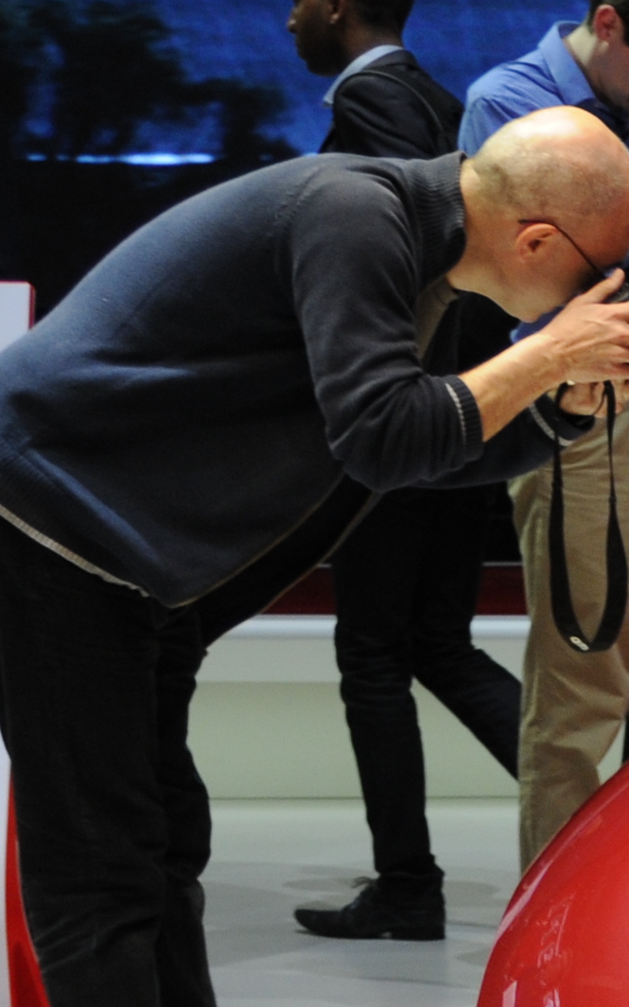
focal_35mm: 166
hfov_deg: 7.1
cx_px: 1885
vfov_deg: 12.4
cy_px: 1101
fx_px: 4557
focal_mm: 27
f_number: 5.6
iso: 320
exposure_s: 1/125
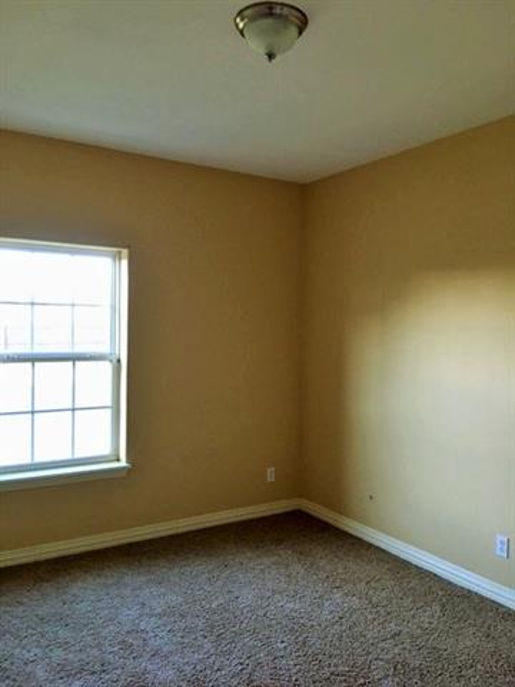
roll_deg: -0.6
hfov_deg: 48.2
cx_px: 258
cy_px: 344
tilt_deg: -0.7
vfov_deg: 61.7
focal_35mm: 29
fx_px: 575
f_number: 2.2
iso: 80
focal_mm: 4.15
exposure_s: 1/15
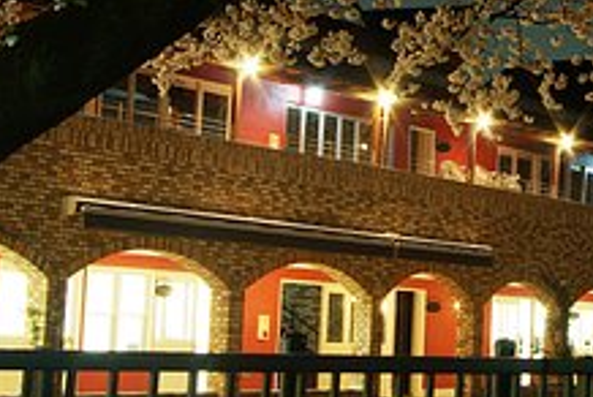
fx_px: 1916
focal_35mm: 116
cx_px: 514
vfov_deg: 11.7
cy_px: 29
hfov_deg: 17.4
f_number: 8
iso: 100
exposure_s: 10
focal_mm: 33
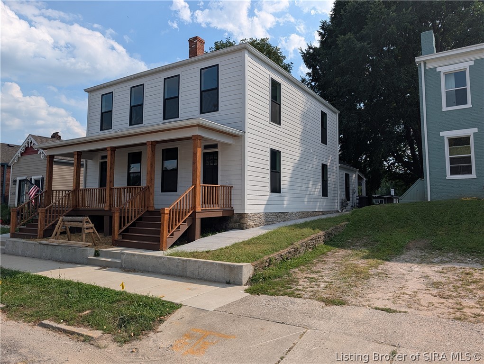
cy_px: 182
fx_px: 336
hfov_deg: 71.5
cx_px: 242
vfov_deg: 56.9
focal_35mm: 24
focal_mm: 6.9
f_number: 1.68
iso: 19
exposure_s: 1/1314
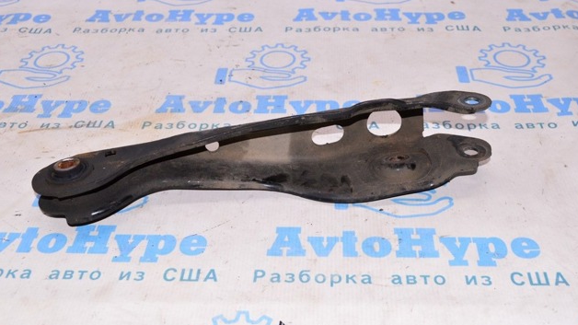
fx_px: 736
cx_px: 294
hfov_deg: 42.9
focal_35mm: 48
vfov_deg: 24.9
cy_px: 151
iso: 1600
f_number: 8
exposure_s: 1/160
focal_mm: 30
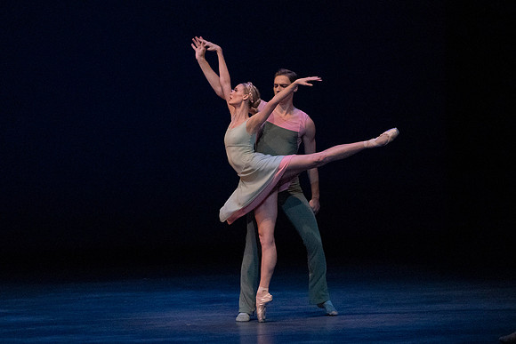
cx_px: 224
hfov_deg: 5.6
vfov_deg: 3.7
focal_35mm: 367
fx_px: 5263
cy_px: 182
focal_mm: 321
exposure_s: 1/400
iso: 16000
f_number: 5.6
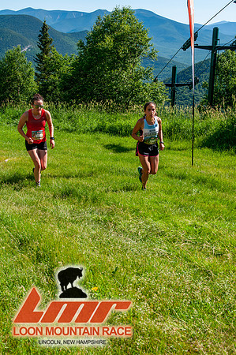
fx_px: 503
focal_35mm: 51
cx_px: 118
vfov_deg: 38.9
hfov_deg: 26.4
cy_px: 178
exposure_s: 1/400
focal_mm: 34
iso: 200
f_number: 8
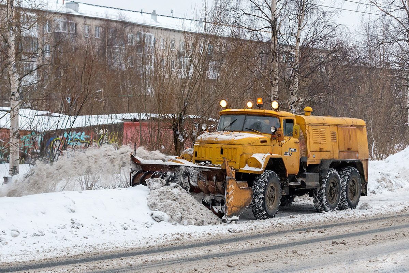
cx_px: 204
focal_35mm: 70
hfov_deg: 28.8
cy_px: 136
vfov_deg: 19.5
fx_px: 795
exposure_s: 1/200
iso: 1000
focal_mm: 70
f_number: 6.3
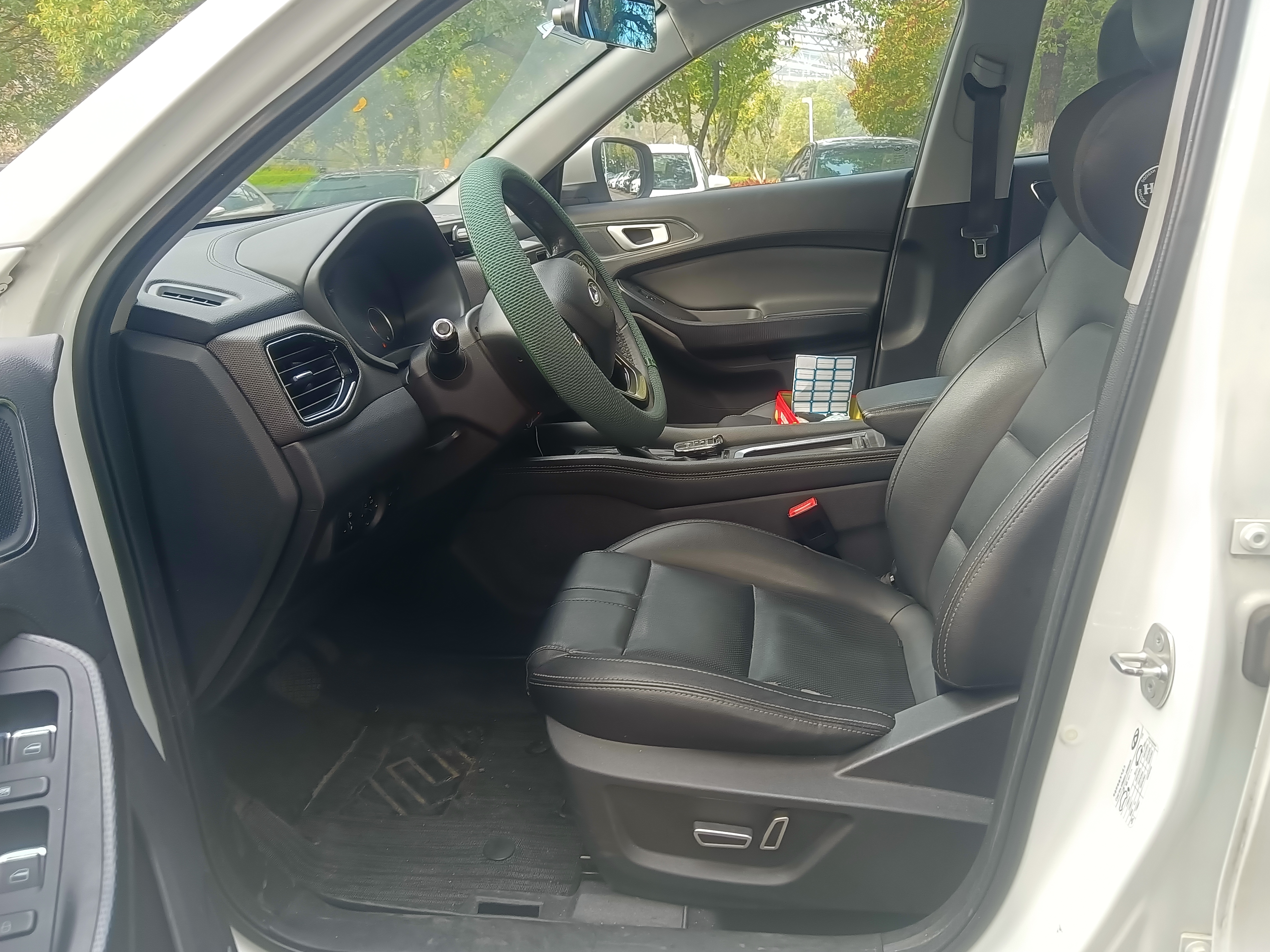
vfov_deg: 51.4
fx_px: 991
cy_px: 476
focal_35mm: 27
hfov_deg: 65.3
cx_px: 635
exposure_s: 1/100
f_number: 1.9
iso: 158
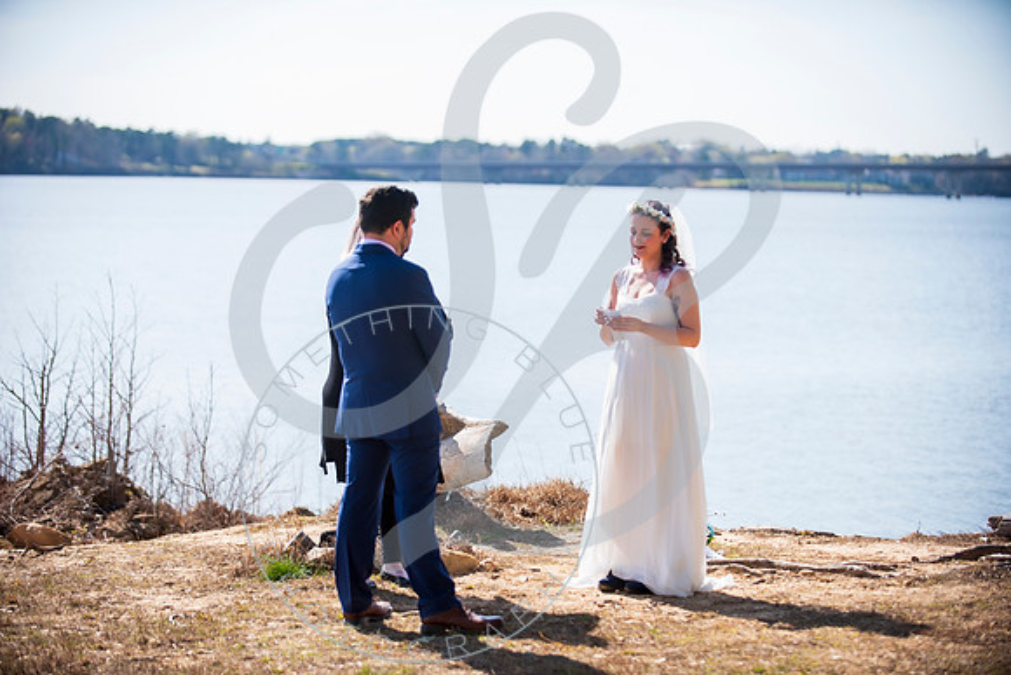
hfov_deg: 21.5
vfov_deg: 14.4
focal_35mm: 95
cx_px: 506
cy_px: 338
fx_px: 2668
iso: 100
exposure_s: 1/800
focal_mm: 95
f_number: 2.8
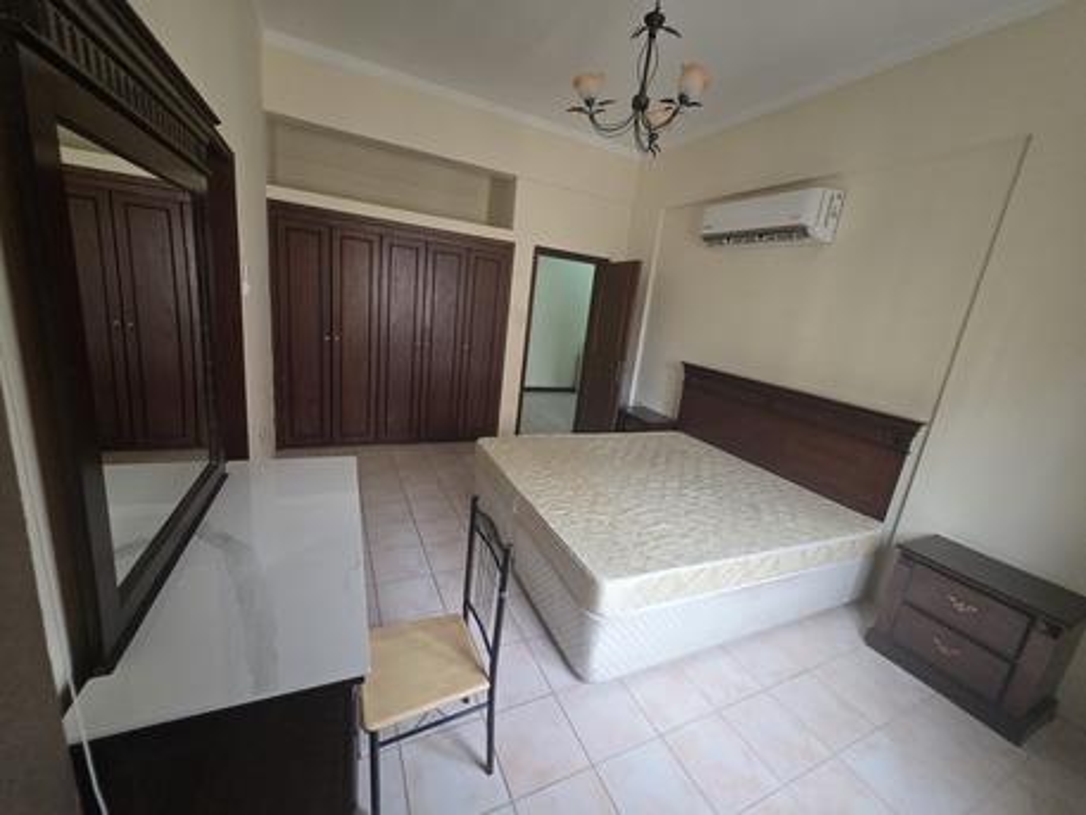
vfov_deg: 89.9
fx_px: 408
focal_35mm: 13
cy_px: 408
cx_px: 543
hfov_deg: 106.2
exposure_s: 1/200
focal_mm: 2.2
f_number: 1.9
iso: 320
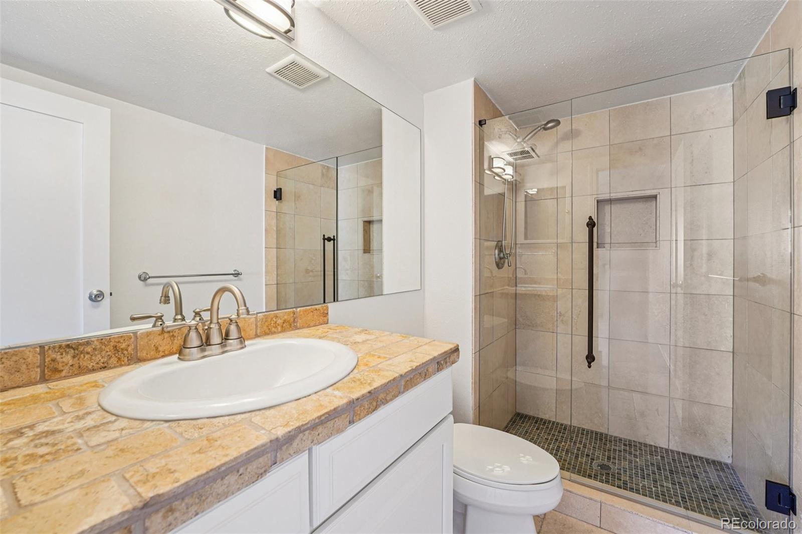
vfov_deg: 81.2
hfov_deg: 104.3
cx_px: 401
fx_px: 312
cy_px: 267
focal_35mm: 14
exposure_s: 1/6
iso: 400
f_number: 8
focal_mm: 14
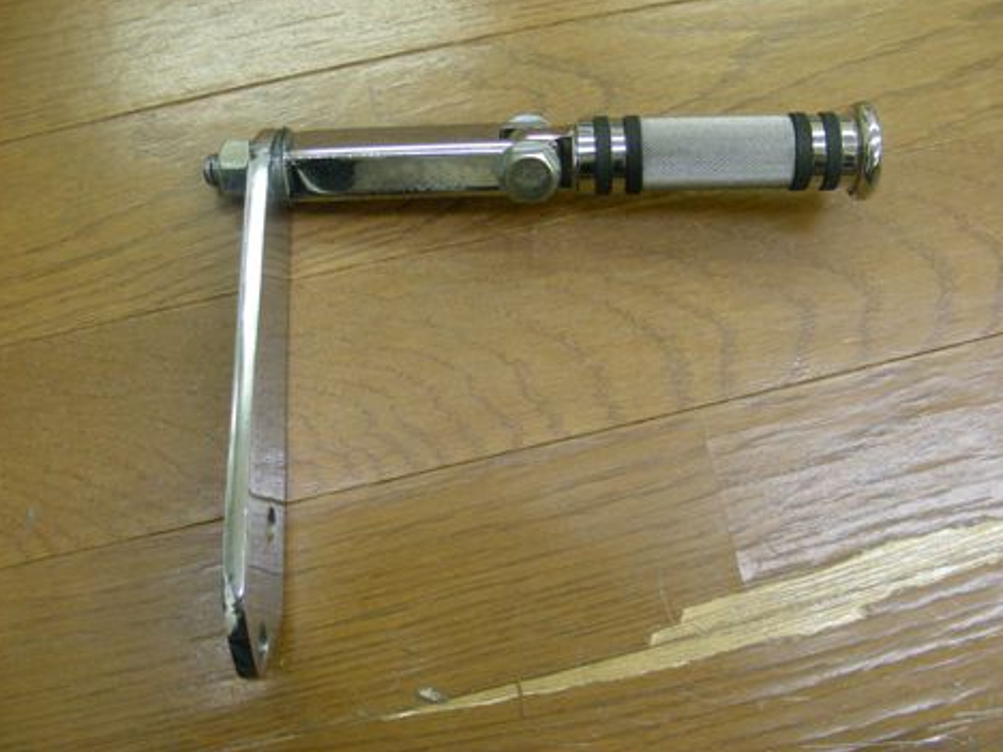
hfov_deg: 47.9
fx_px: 1130
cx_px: 506
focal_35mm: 39
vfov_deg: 36.8
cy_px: 371
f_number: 3.5
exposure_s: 1/19
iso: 200
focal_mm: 6.3
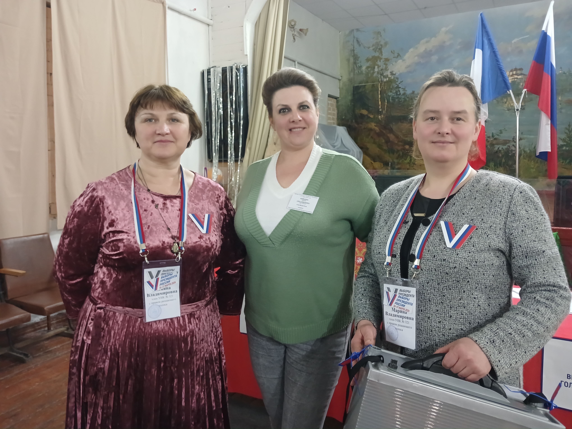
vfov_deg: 51.4
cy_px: 214
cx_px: 286
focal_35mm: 27
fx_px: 446
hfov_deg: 65.3
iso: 400
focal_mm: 4
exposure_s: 1/25
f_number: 1.8
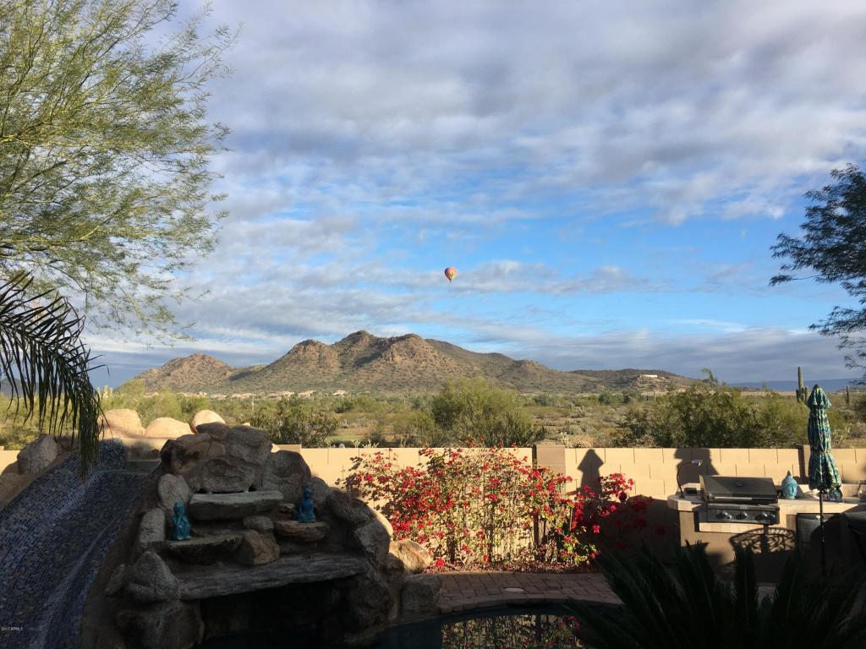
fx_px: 726
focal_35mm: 29
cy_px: 324
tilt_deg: +7.6
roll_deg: -0.6
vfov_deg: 48.2
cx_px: 433
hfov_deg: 61.7
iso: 25
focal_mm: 4.15
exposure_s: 1/1083
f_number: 2.2
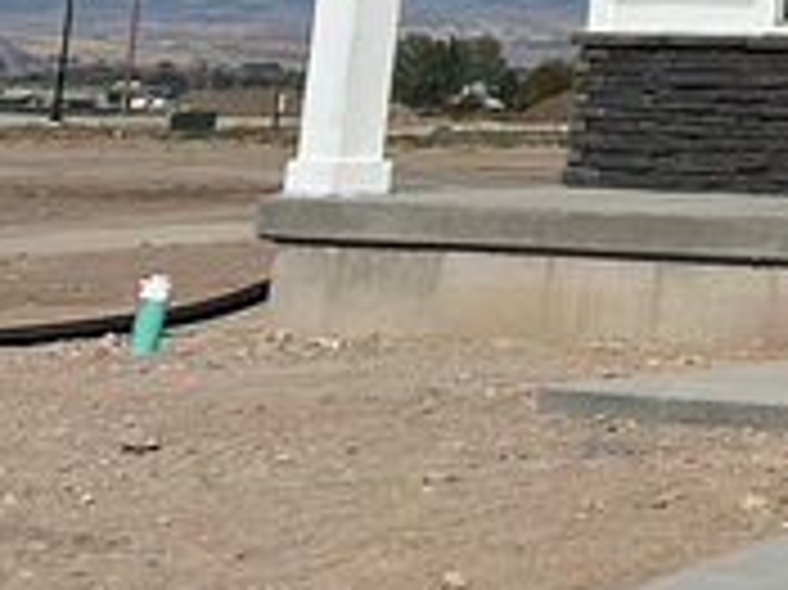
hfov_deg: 10.2
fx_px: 3458
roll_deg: -1.3
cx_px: 2224
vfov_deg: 9.3
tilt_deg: +9.7
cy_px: -464
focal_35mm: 152
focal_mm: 5.7
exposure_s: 1/14286
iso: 50
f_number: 1.5
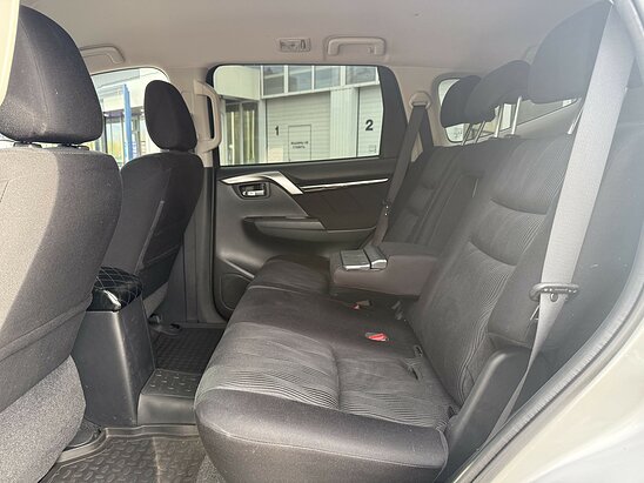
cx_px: 322
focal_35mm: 24
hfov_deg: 71.6
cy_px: 242
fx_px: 446
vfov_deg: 56.8
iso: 200
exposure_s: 1/233
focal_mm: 6.76
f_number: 1.78
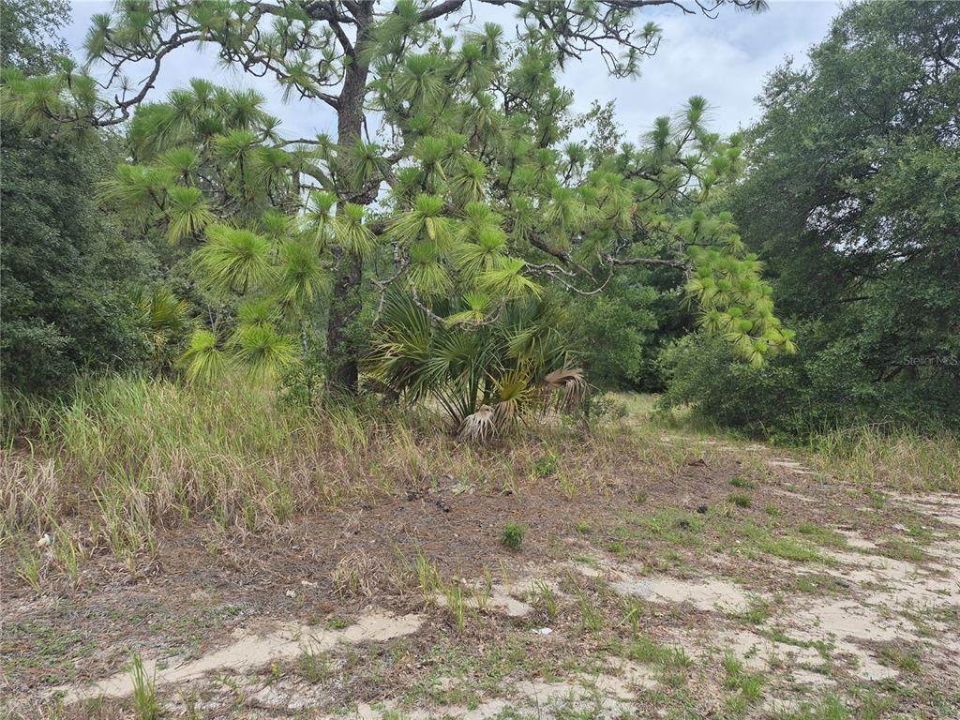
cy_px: 360
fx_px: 638
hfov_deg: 73.9
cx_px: 480
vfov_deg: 58.9
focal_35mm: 23
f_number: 1.8
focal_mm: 5.4
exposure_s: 1/1836
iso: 25
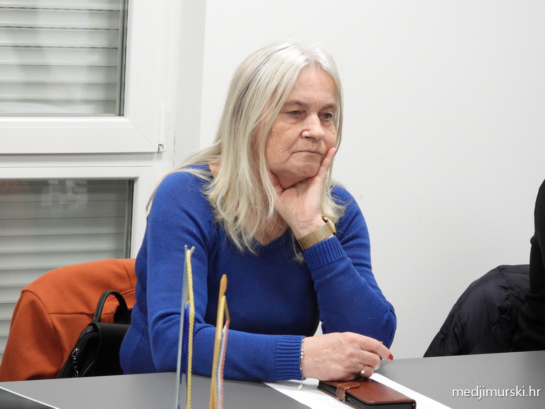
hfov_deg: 17.1
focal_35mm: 115
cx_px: 272
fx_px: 1811
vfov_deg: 12.9
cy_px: 204
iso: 800
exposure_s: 1/80
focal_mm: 20.7
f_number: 4
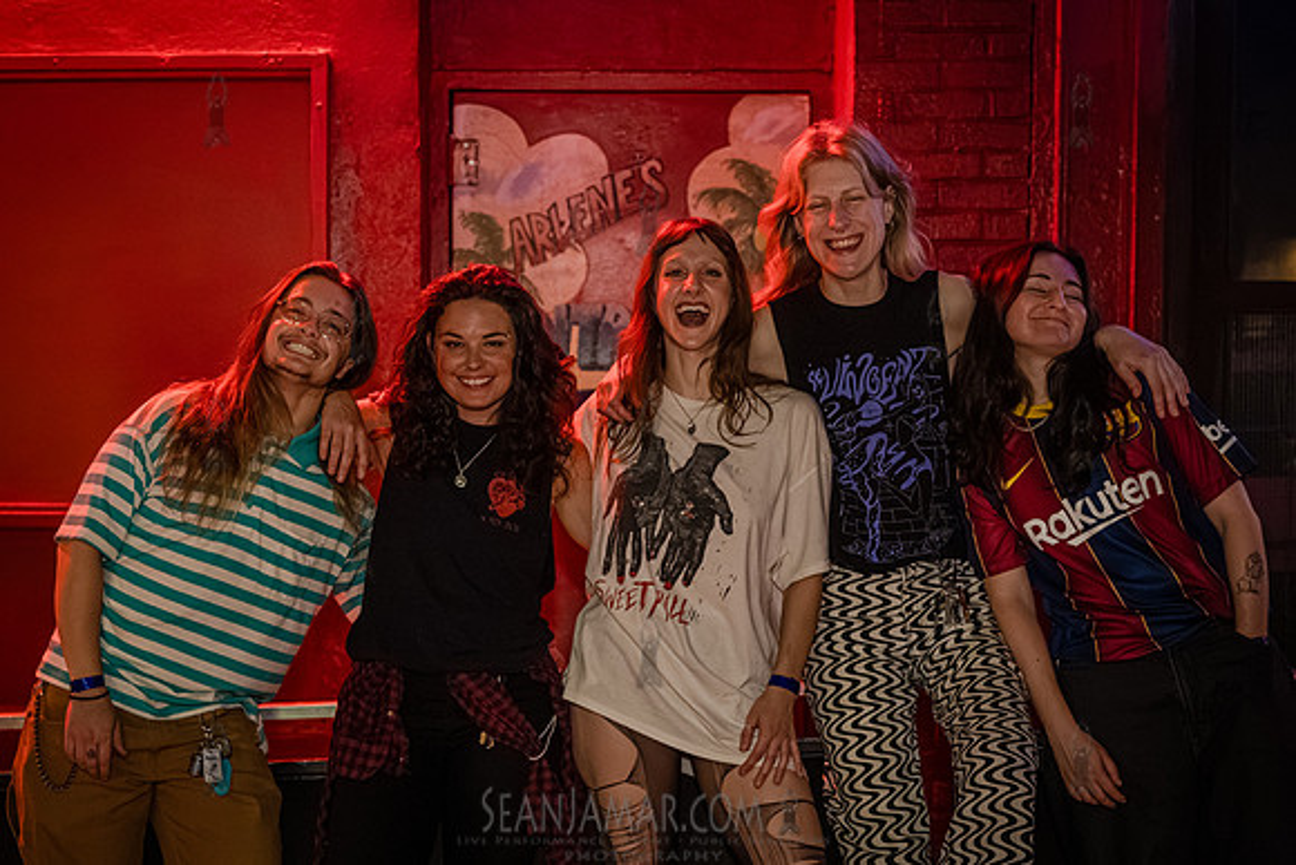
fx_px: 2017
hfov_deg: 35.6
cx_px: 555
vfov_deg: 24.2
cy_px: 473
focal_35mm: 56
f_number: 3.2
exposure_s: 1/250
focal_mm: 47
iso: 12800
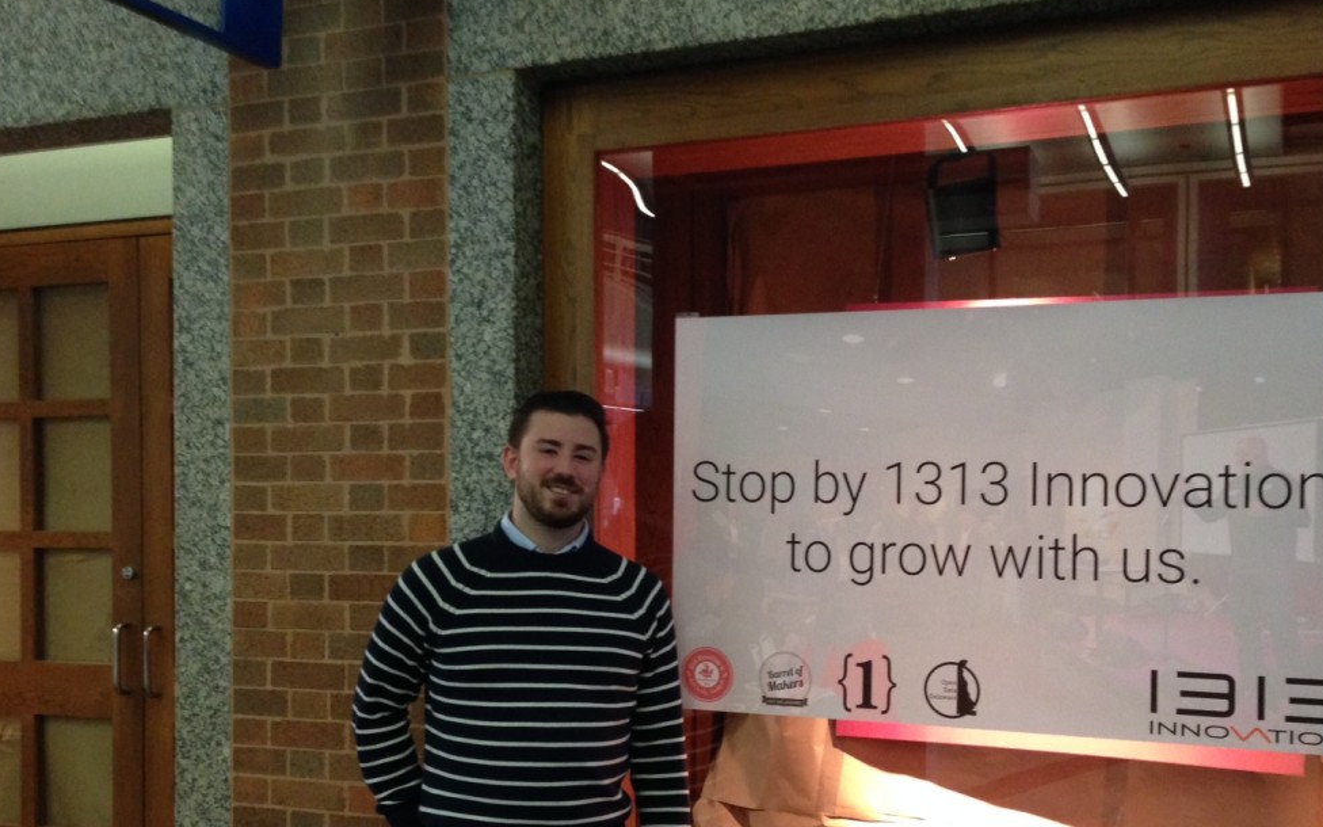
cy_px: 526
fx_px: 1550
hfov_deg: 46.2
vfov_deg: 29.7
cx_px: 693
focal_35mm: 43
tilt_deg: -0.2
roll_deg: +0.0
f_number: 2.4
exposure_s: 1/20
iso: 250
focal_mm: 4.12
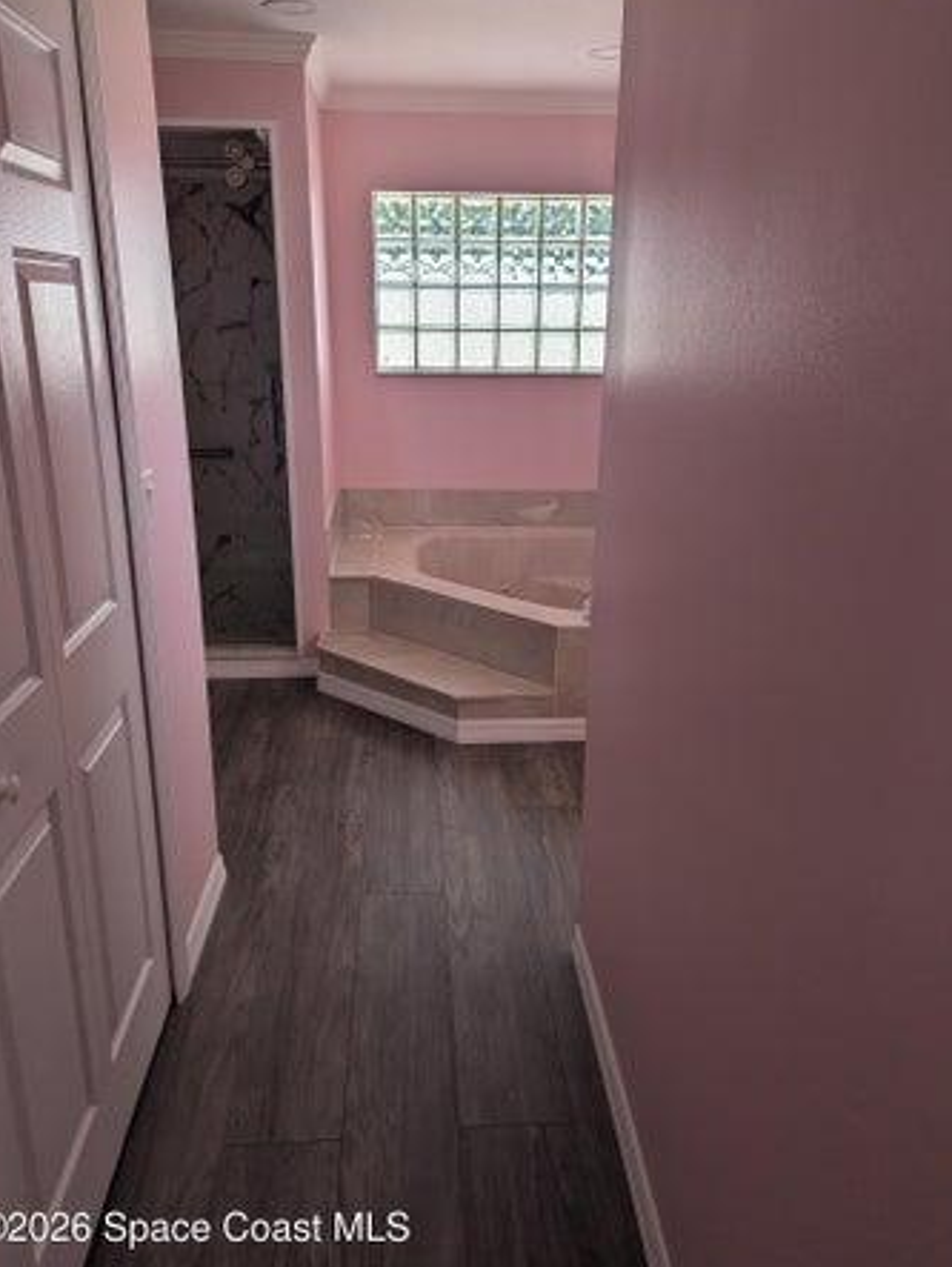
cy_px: 603
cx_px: 490
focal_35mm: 26
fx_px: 952
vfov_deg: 67.2
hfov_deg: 53.1
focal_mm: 6.81
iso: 45
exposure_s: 1/388
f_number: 1.85
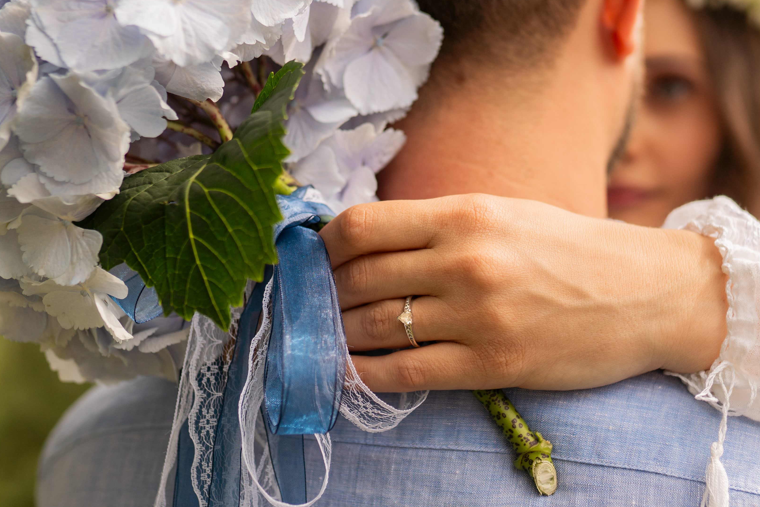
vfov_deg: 20.6
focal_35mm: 66
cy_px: 274
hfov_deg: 30.4
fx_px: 1393
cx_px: 450
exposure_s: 1/2000
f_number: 2
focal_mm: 35
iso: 100
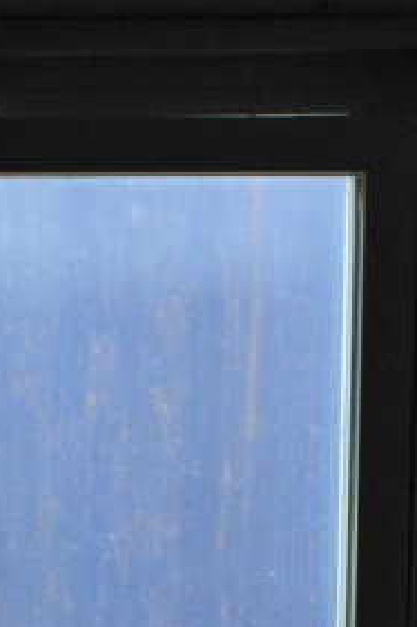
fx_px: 2464
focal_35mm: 142
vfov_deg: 13.6
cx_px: -80
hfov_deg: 9.5
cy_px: 963
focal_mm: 29
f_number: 10
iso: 6400
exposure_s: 1/400
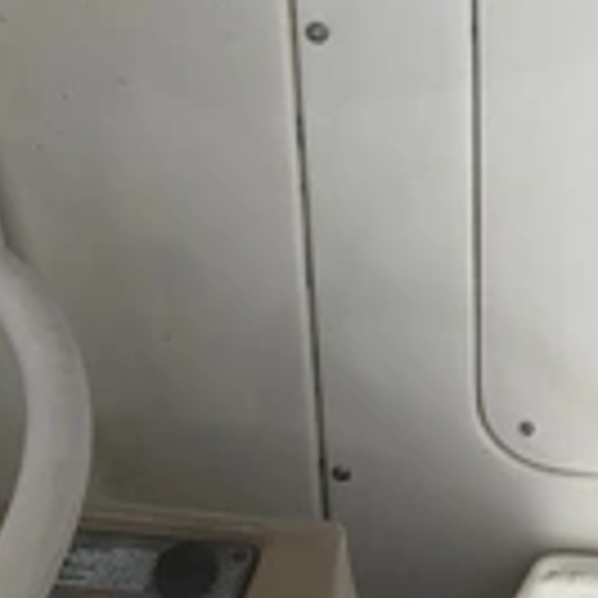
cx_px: 764
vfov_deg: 21.3
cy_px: -72
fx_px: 1505
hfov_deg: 20.6
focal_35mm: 77
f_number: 1.8
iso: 25
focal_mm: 3
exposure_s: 1/2227
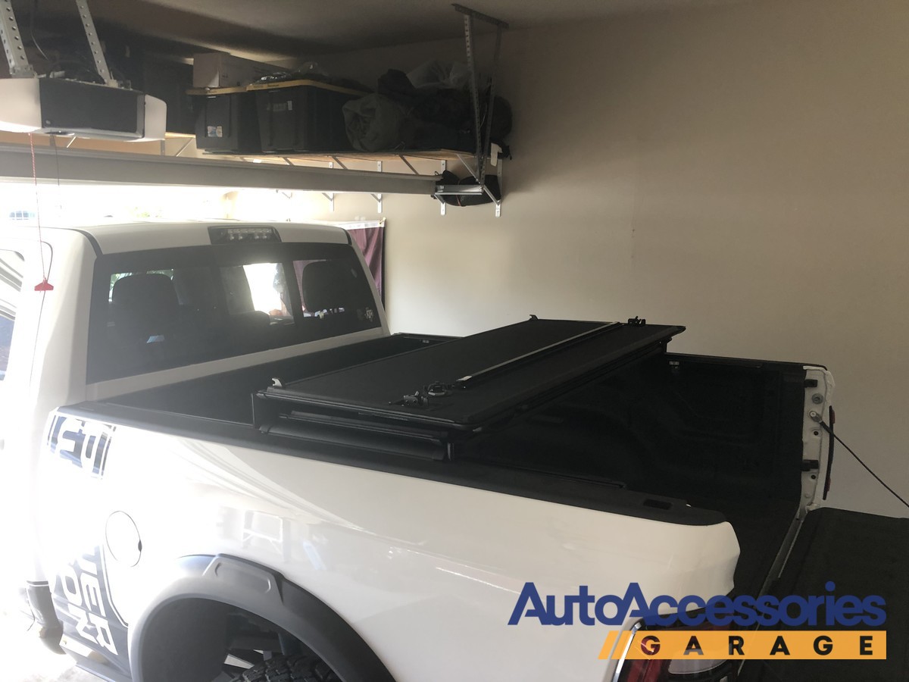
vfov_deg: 49.7
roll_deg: -2.3
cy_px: 341
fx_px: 735
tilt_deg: -11.8
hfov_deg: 63.4
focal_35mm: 28
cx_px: 454
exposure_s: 1/24
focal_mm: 3.99
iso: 32
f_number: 1.8
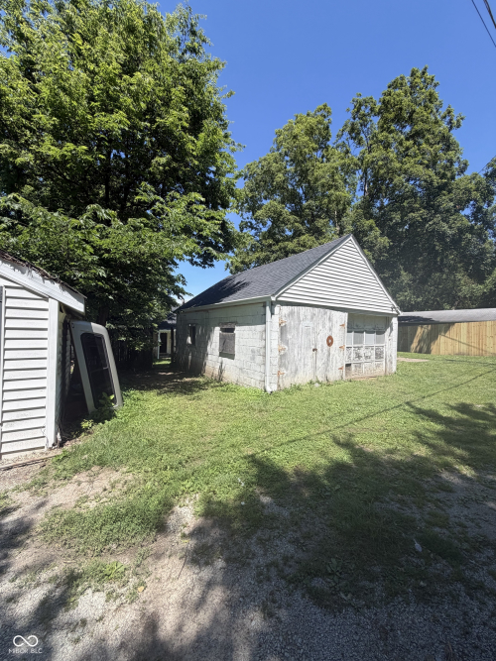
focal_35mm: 14
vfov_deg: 102.1
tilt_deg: +0.7
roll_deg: -1.5
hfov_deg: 85.7
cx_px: 248
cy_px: 330
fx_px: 268
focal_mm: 2.22
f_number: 2.2
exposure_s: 1/770
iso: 40
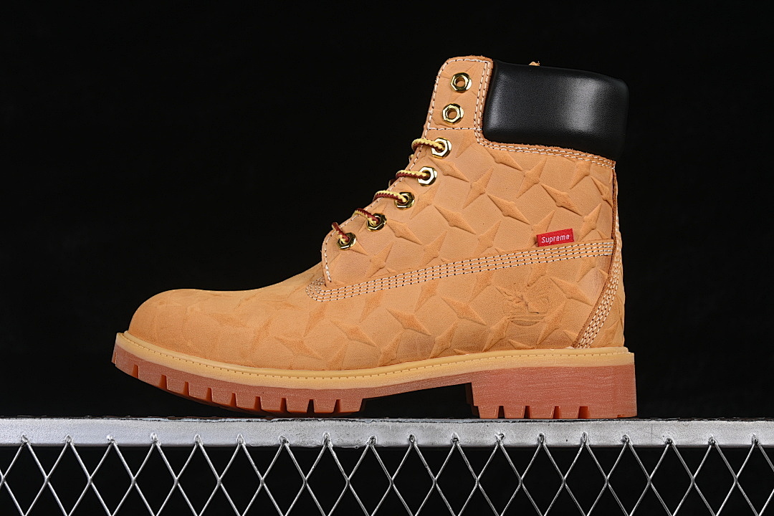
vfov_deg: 18.2
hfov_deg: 27.0
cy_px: 258
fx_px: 1612
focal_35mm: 75
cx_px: 387
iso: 160
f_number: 8
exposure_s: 1/80
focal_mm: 50
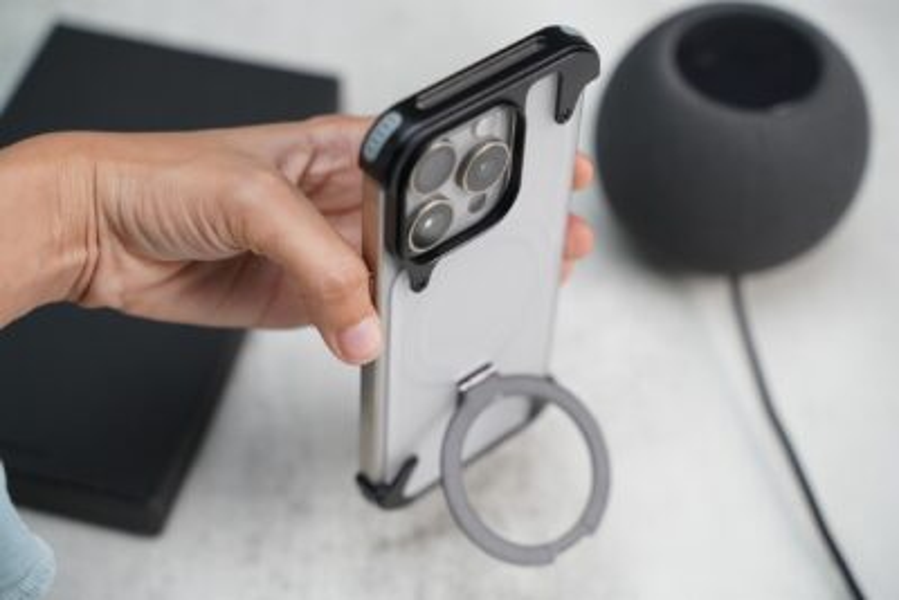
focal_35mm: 66
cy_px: 300
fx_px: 1649
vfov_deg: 20.6
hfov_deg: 30.5
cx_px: 450
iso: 2500
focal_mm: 66
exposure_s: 1/160
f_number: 4
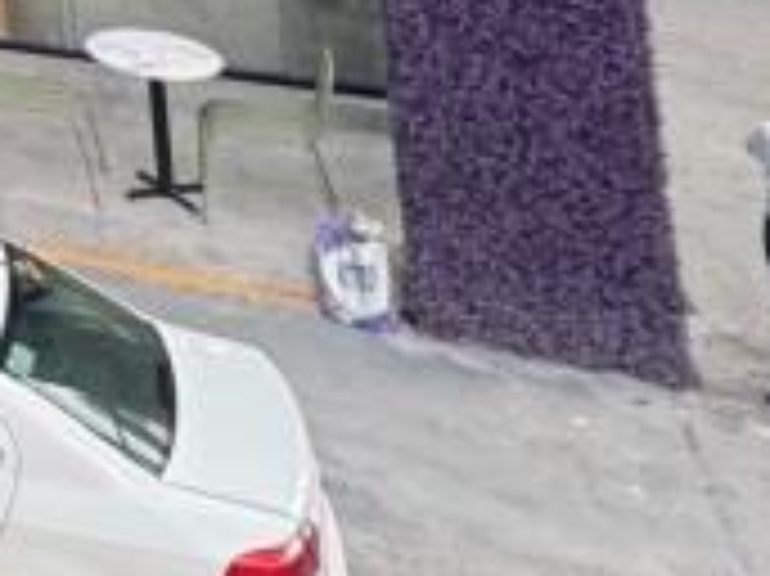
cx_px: -1198
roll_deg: +6.6
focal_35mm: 84
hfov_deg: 13.8
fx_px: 1867
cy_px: -670
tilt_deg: +0.9
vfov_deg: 14.0
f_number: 2.2
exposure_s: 1/60
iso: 250
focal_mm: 2.22
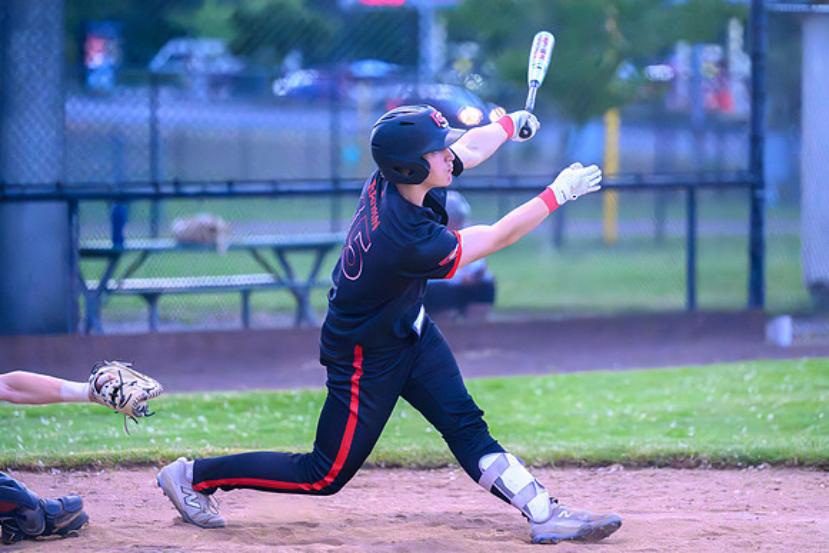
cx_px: 444
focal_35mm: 226
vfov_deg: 6.1
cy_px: 234
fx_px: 5196
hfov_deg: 9.1
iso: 12800
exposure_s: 1/2500
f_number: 2.8
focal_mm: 165
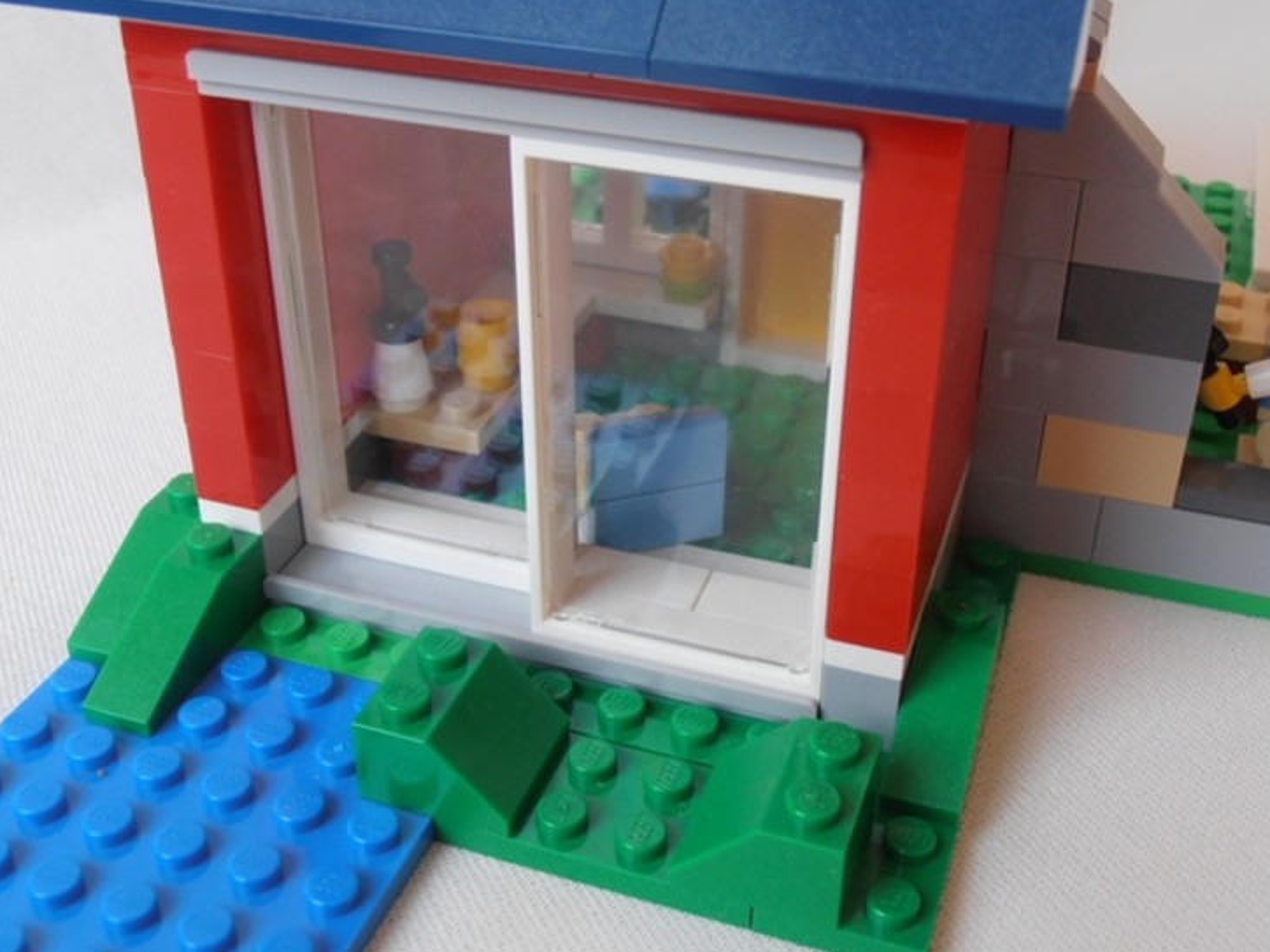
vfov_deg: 31.5
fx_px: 1688
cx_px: 646
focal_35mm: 46
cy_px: 404
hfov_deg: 41.2
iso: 100
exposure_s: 1/40
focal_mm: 6.61
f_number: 3.9
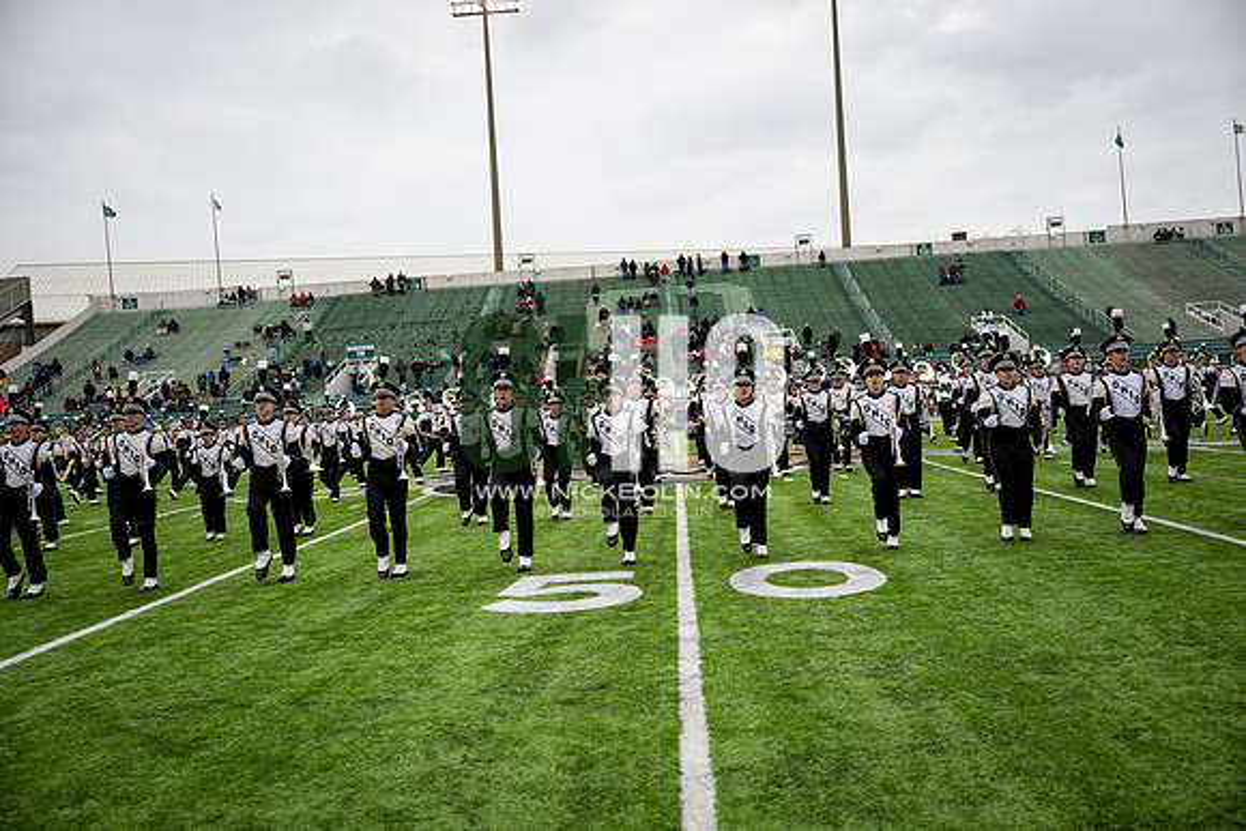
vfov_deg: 38.9
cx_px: 623
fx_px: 1177
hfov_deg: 55.8
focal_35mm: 34
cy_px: 416
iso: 100
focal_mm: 34
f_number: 2.8
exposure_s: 1/500
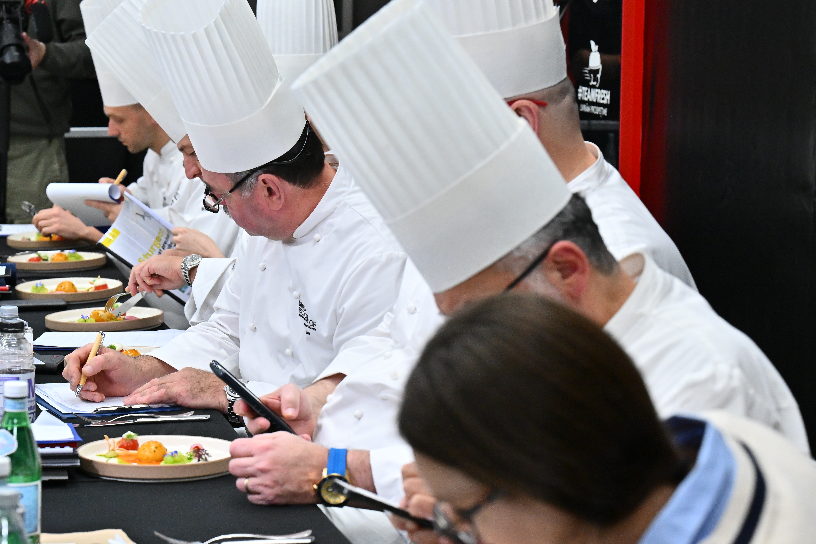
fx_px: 2403
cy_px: 329
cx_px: 220
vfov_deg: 12.9
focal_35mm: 106
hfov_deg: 19.2
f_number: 5
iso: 2500
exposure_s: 1/250
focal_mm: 70
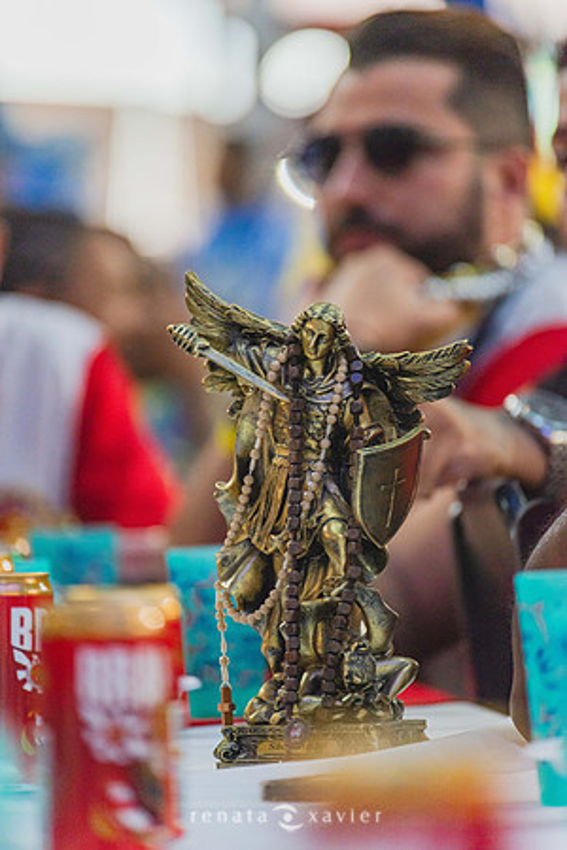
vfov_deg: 6.9
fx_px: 7087
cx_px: 284
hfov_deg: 4.6
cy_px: 425
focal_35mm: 300
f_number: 5.6
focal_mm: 300
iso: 2500
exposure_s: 1/400
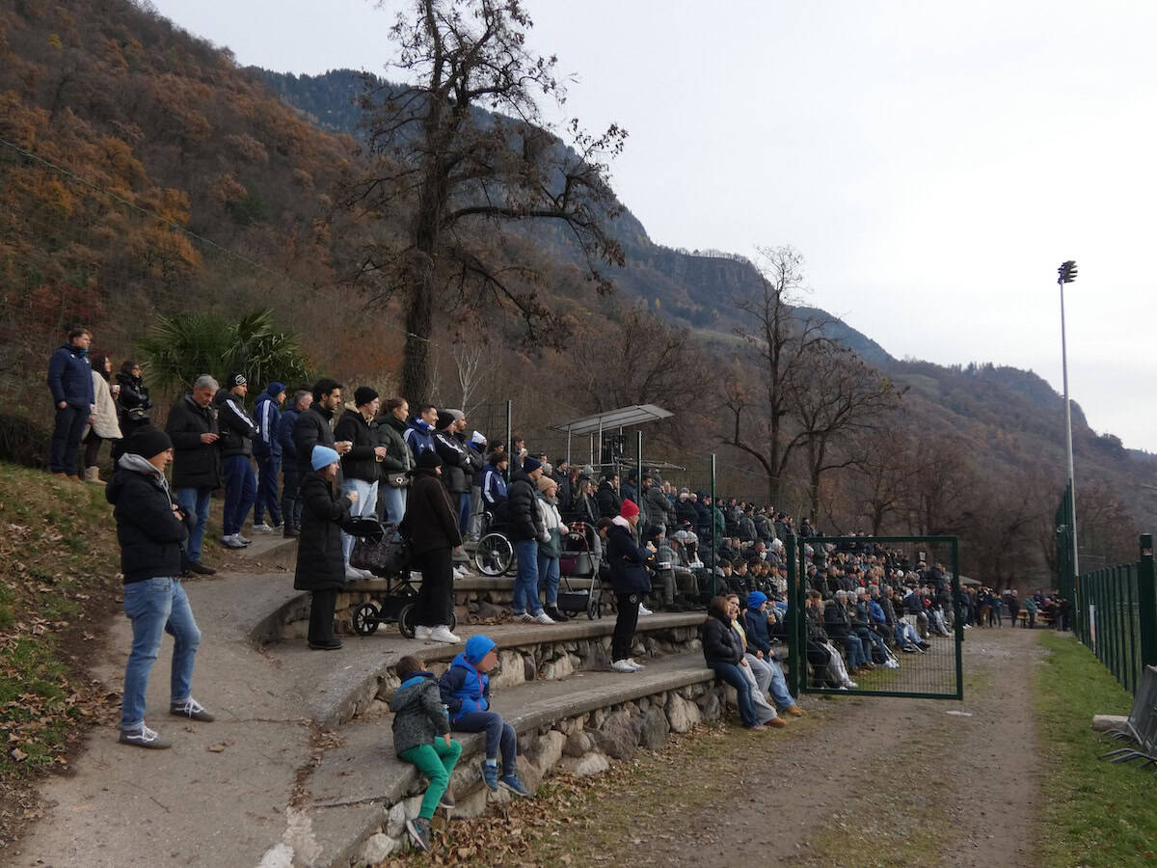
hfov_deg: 55.4
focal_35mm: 33
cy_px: 434
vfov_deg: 42.9
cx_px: 578
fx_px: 1103
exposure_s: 1/250
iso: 125
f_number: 3.4
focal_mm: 6
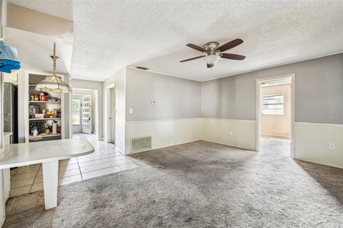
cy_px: 114
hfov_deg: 104.3
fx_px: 133
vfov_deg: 81.2
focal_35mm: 14
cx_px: 172
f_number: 8
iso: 400
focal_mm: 14
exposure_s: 1/2.5
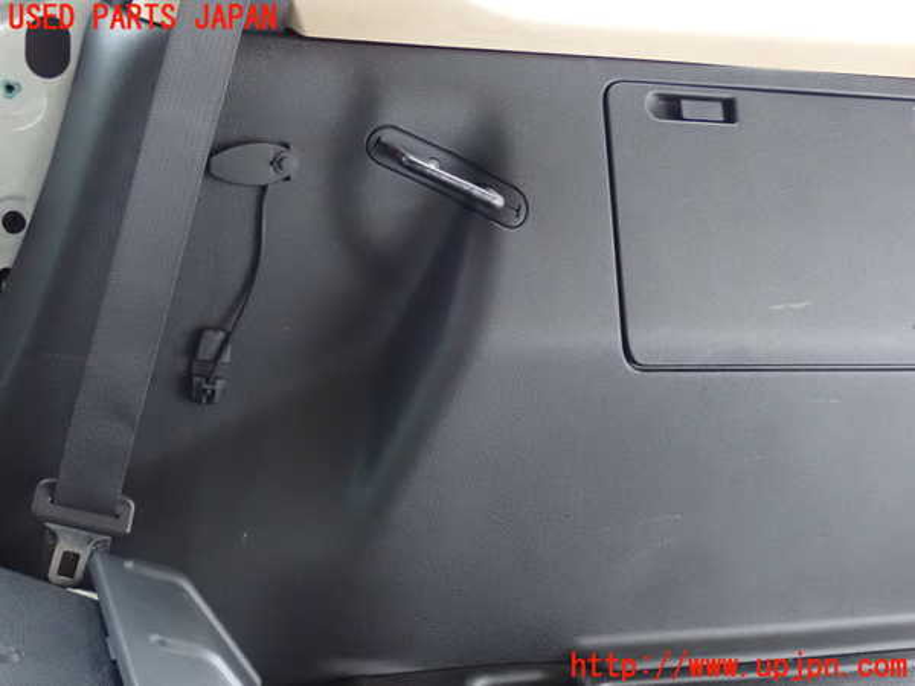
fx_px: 1639
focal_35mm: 62
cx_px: 458
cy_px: 343
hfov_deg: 31.2
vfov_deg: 23.7
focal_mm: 11.09
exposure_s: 1/15
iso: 1600
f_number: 3.6
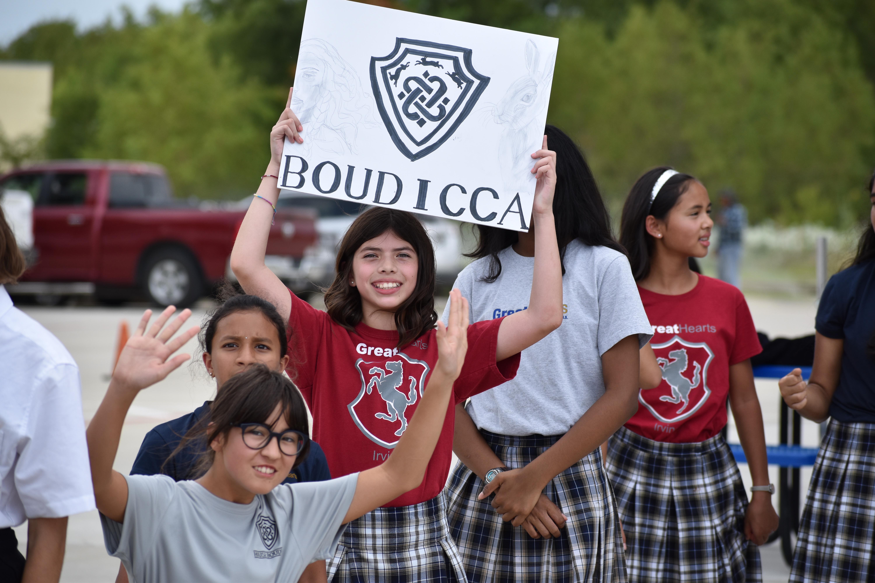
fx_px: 5286
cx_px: 438
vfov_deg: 6.3
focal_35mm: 218
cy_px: 292
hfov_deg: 9.5
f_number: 5.6
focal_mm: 145
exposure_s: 1/1000
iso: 250
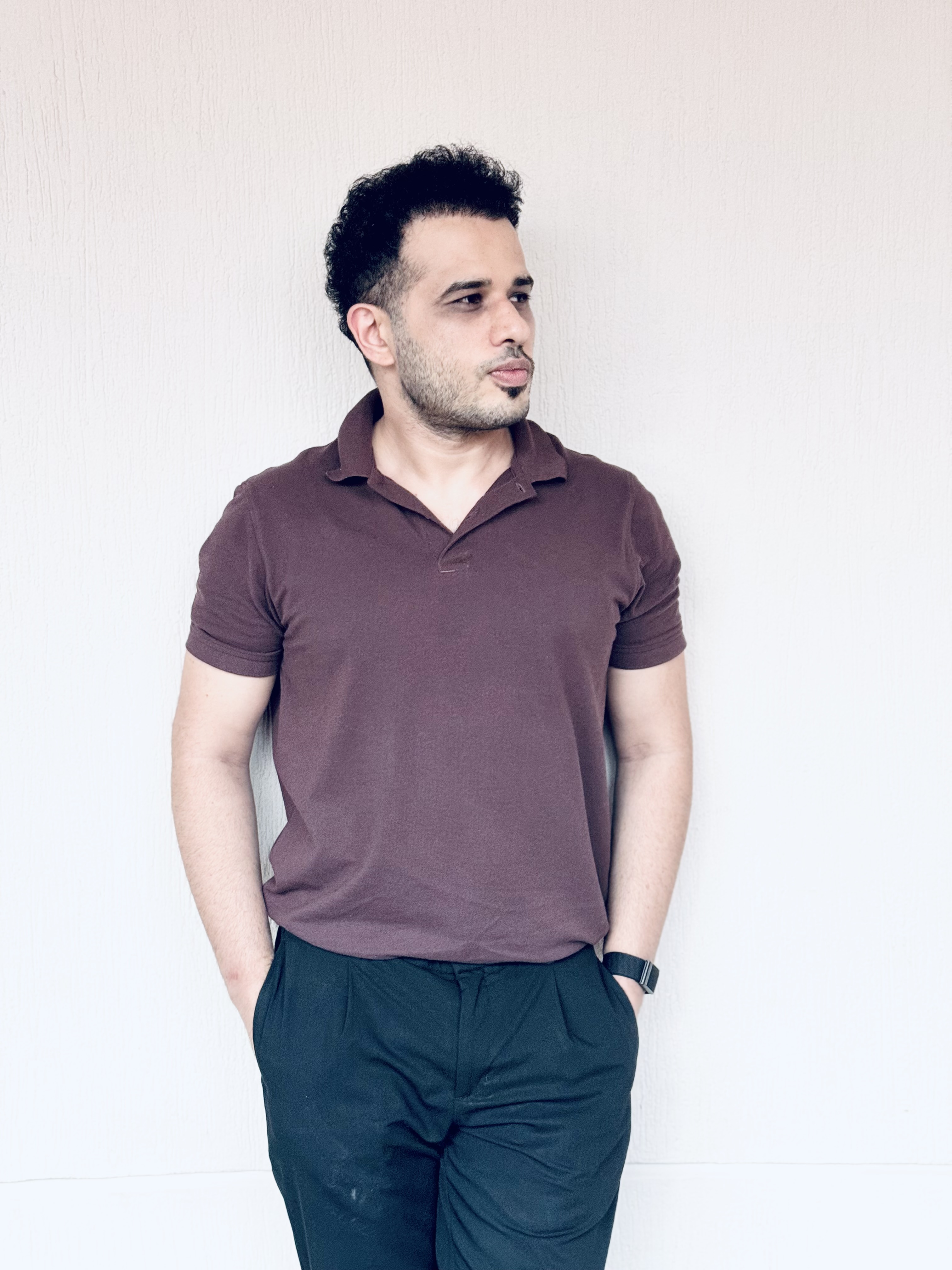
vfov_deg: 39.7
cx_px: 476
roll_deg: +0.5
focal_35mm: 48
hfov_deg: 30.3
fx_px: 1760
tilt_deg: -5.7
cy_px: 635
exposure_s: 1/33
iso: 250
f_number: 1.78
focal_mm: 6.76
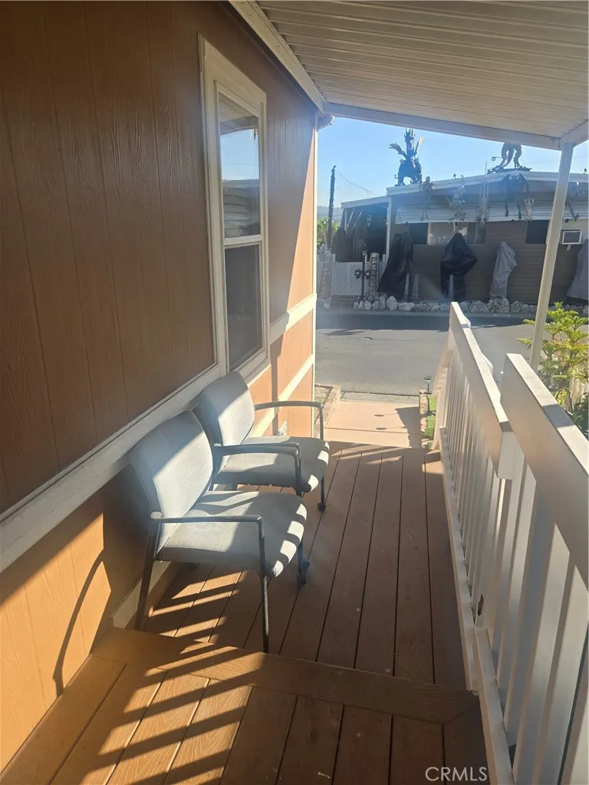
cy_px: 392
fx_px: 522
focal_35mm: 23
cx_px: 294
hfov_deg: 58.9
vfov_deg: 73.9
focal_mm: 5.4
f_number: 1.8
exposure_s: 1/986
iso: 25
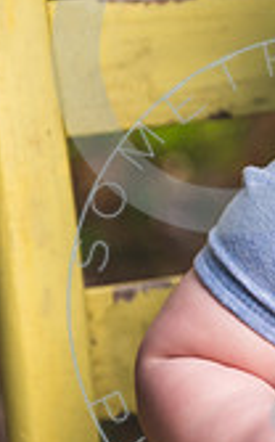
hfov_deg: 5.2
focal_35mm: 248
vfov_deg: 8.5
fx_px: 2982
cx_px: 471
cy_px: 81
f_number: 2.8
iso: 100
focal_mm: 70
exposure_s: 1/640
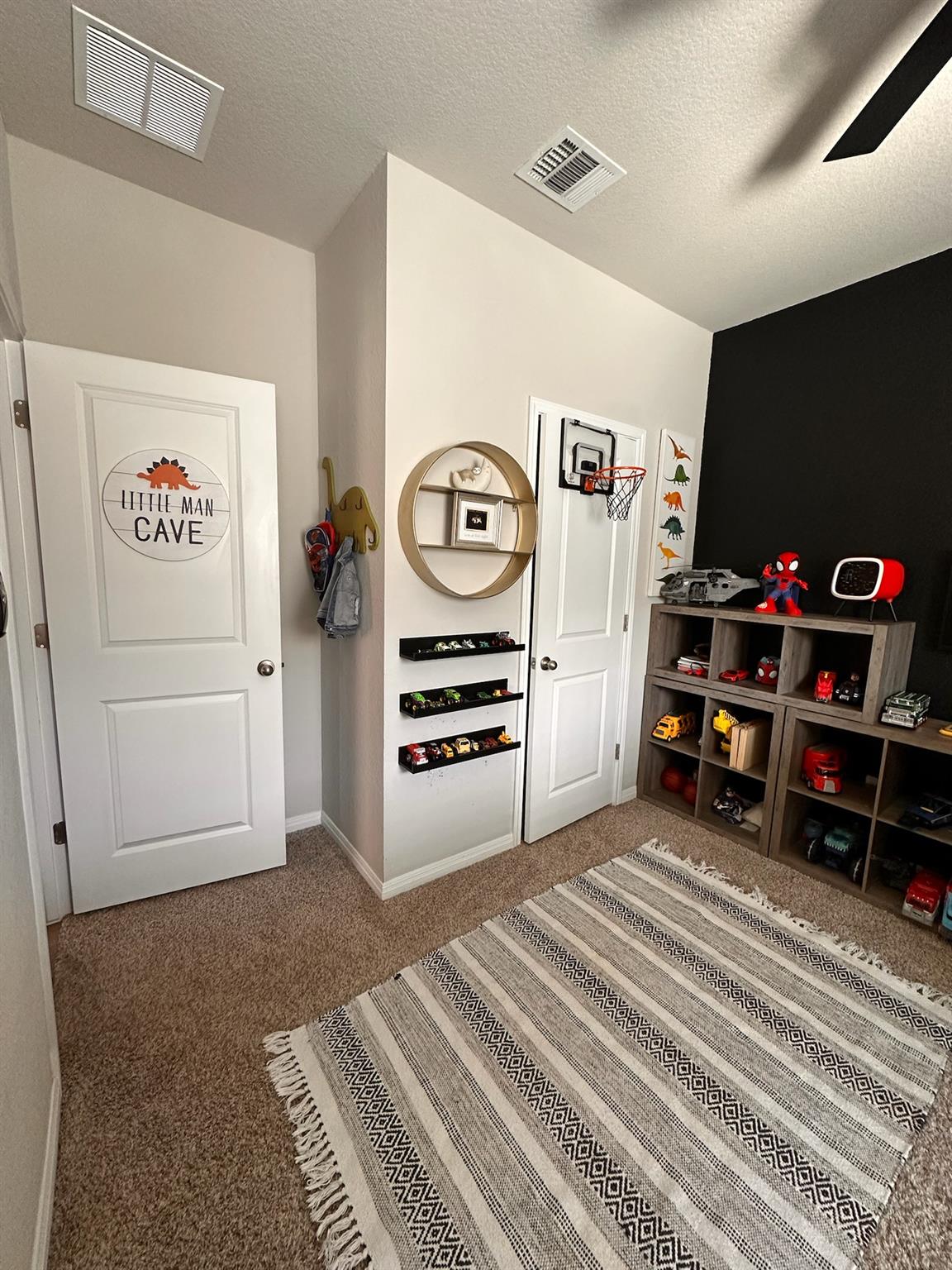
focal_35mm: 14
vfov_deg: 102.1
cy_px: 635
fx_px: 513
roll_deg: -2.2
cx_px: 476
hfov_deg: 85.7
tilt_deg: -7.1
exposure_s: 1/120
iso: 250
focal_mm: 2.22
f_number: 2.2
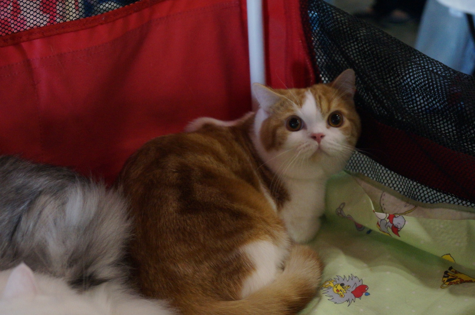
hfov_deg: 24.7
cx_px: 238
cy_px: 158
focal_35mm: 82
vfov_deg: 16.5
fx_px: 1087
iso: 3200
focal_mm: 55
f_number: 5.6
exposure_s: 1/60
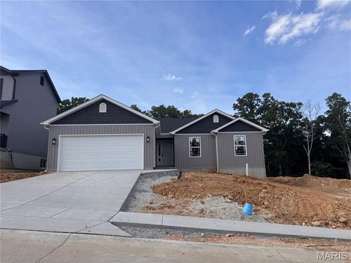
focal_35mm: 24
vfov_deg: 56.8
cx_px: 176
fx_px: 243
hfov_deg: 71.6
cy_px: 132
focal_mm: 6.76
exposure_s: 1/4310
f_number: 1.78
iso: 80
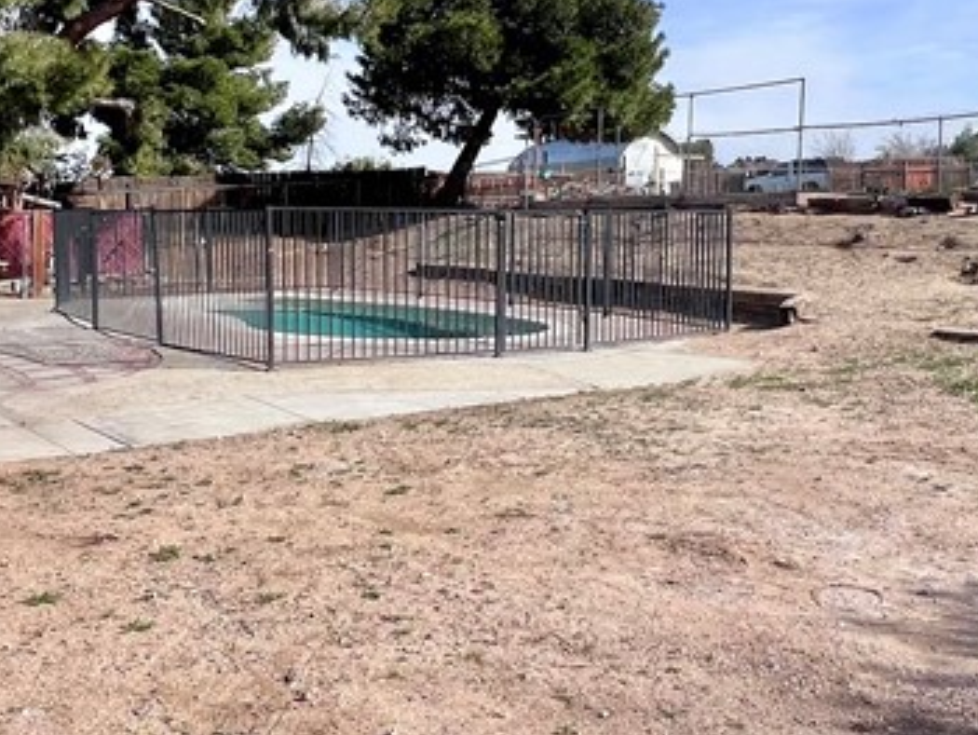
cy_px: 305
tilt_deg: -5.2
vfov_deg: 37.7
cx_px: 528
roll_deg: -0.7
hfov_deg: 48.9
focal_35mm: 38
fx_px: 1074
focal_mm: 1.57
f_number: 1.8
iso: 32
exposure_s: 1/1946
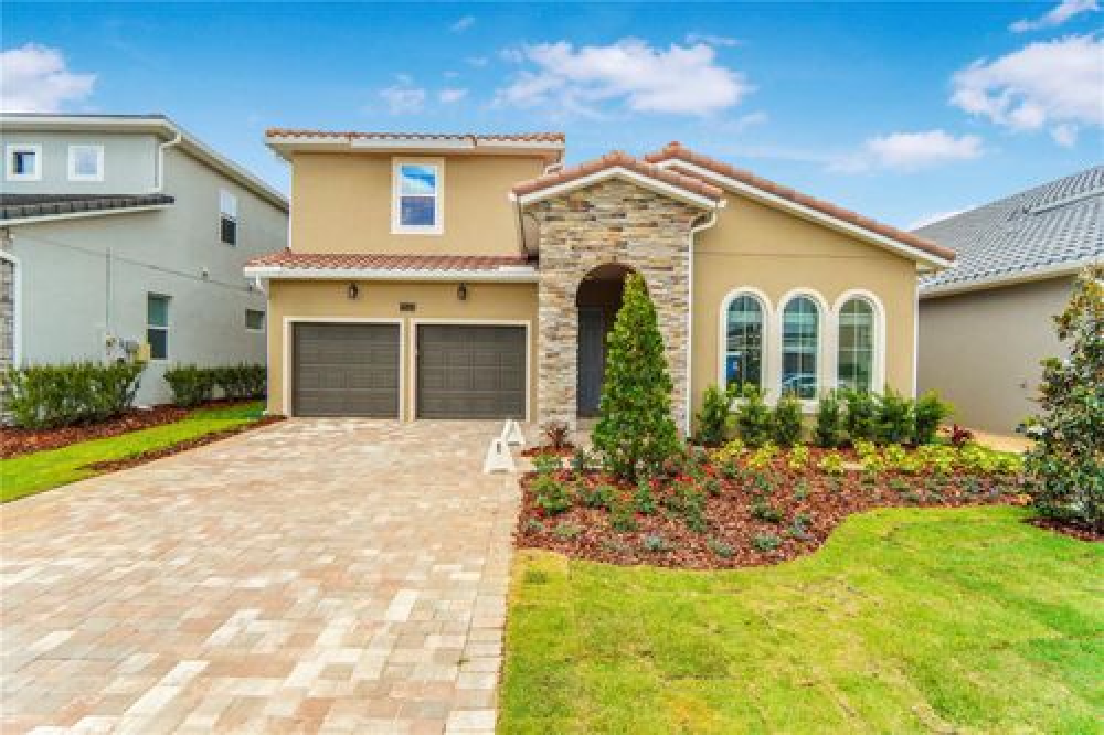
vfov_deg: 67.3
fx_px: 552
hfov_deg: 90.0
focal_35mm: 18
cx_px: 552
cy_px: 368
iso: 2000
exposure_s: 1/1600
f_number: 8
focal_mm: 12
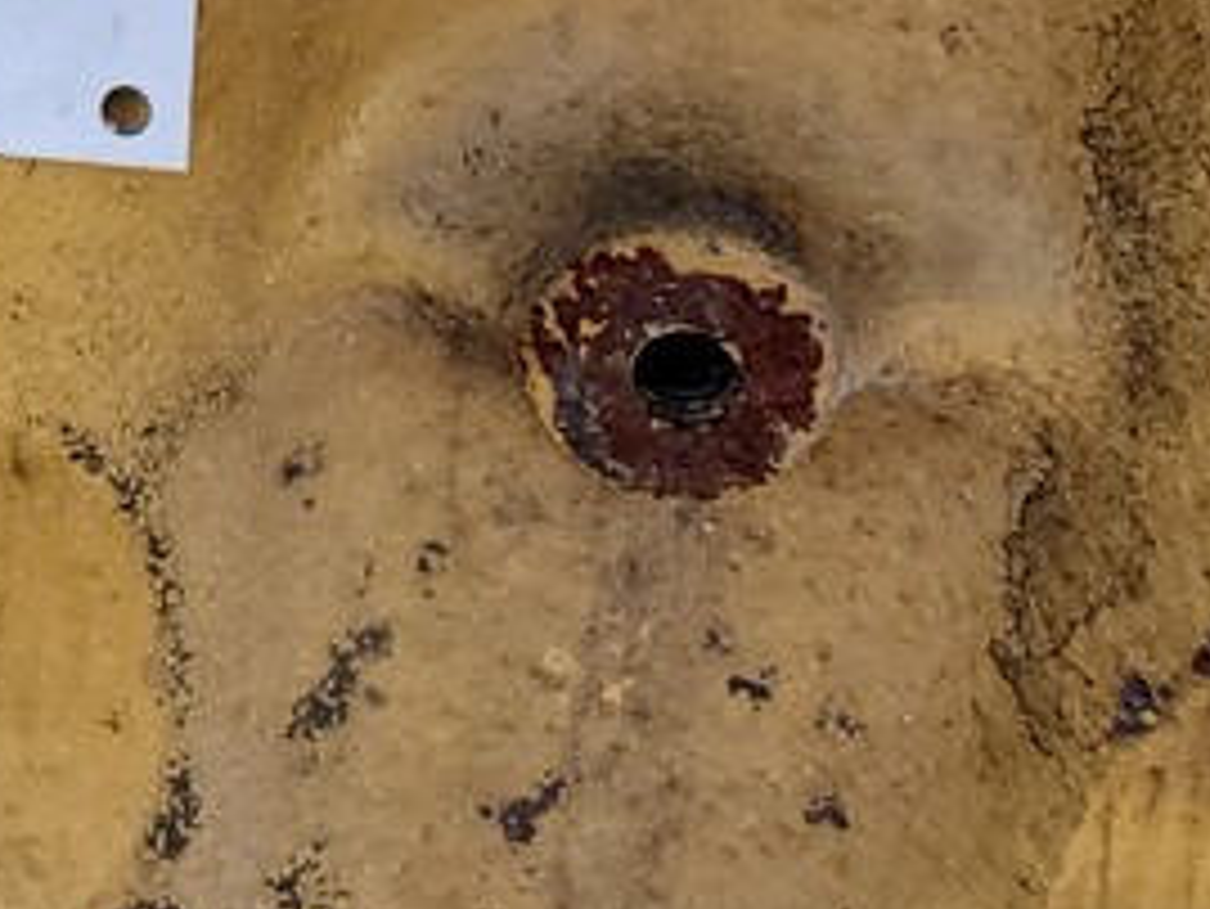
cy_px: -688
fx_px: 3462
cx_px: -571
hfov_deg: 17.9
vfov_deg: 13.5
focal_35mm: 99
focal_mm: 4.3
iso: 50
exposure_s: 1/143
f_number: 2.4
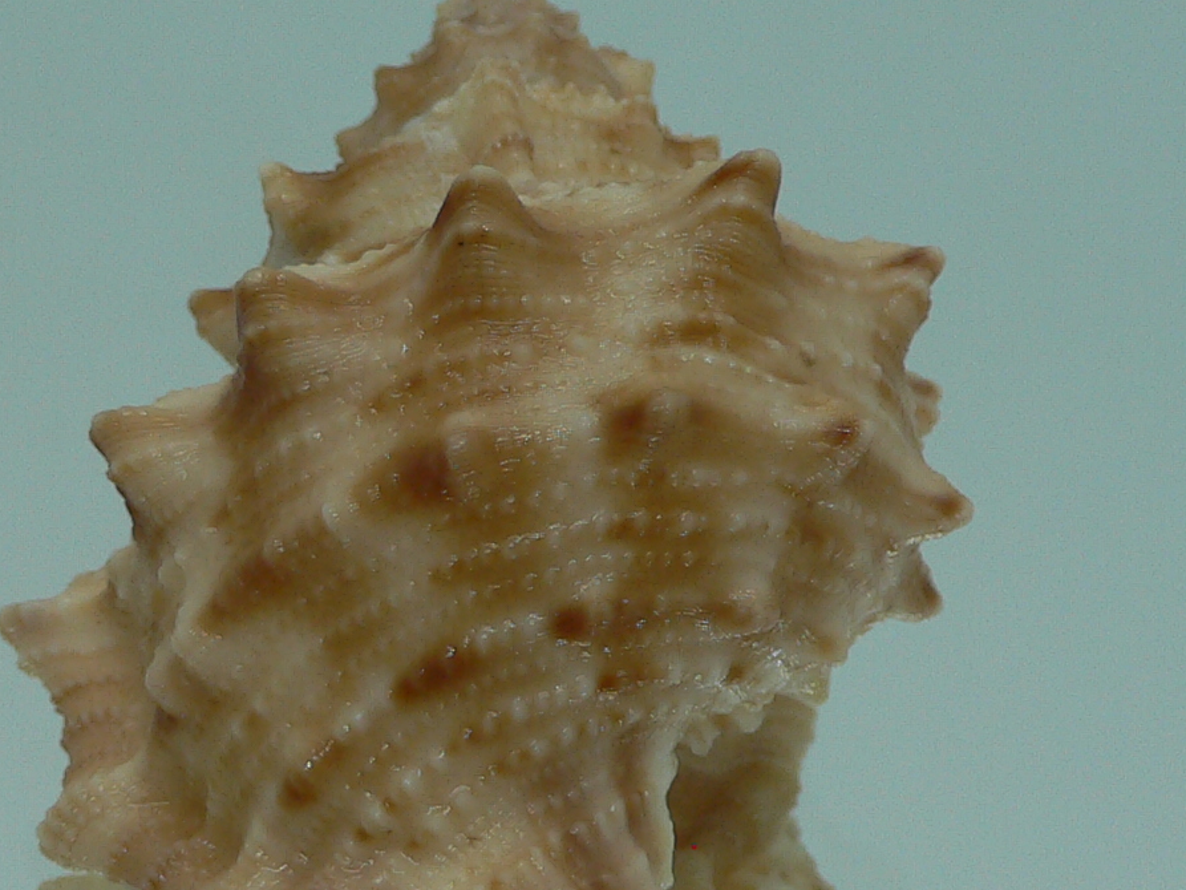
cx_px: 545
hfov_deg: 24.7
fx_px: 2707
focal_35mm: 79
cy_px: 650
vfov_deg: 18.6
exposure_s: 1/60
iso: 80
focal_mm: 4.6
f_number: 2.8
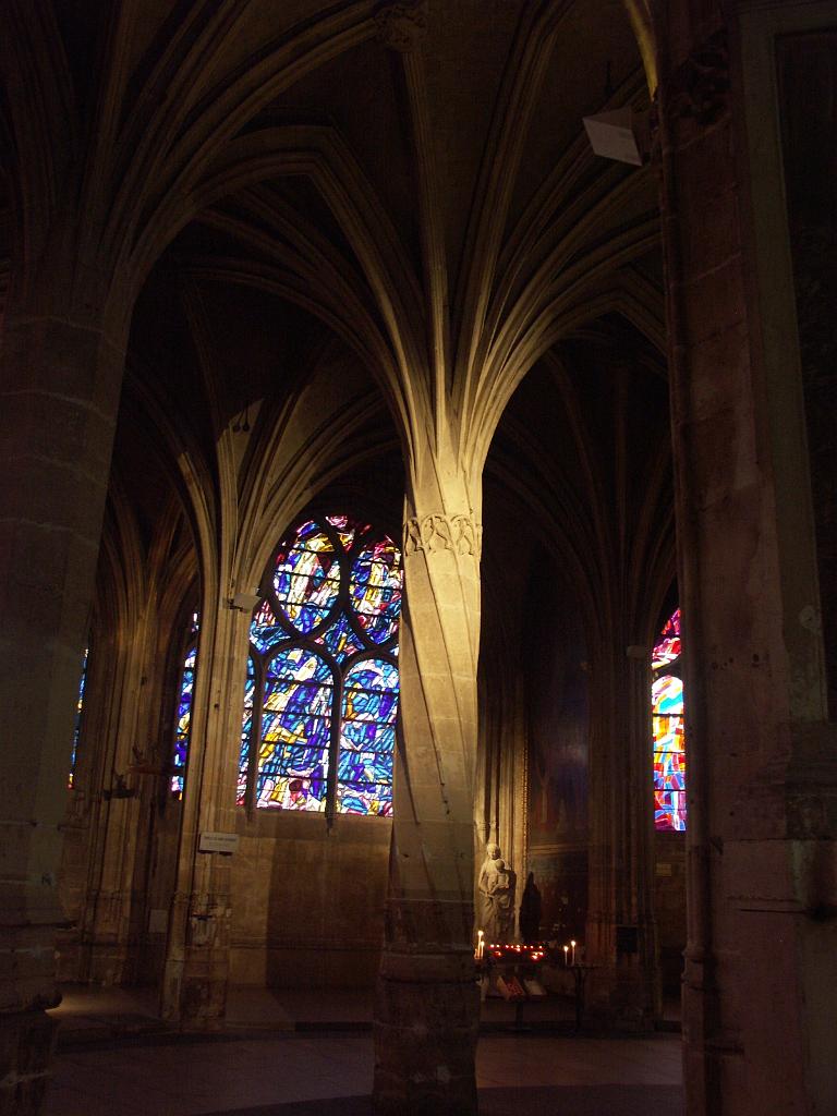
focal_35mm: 32
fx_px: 1032
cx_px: 418
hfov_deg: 44.2
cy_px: 558
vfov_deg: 56.8
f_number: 2.8
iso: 200
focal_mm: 8.29
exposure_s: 1/6
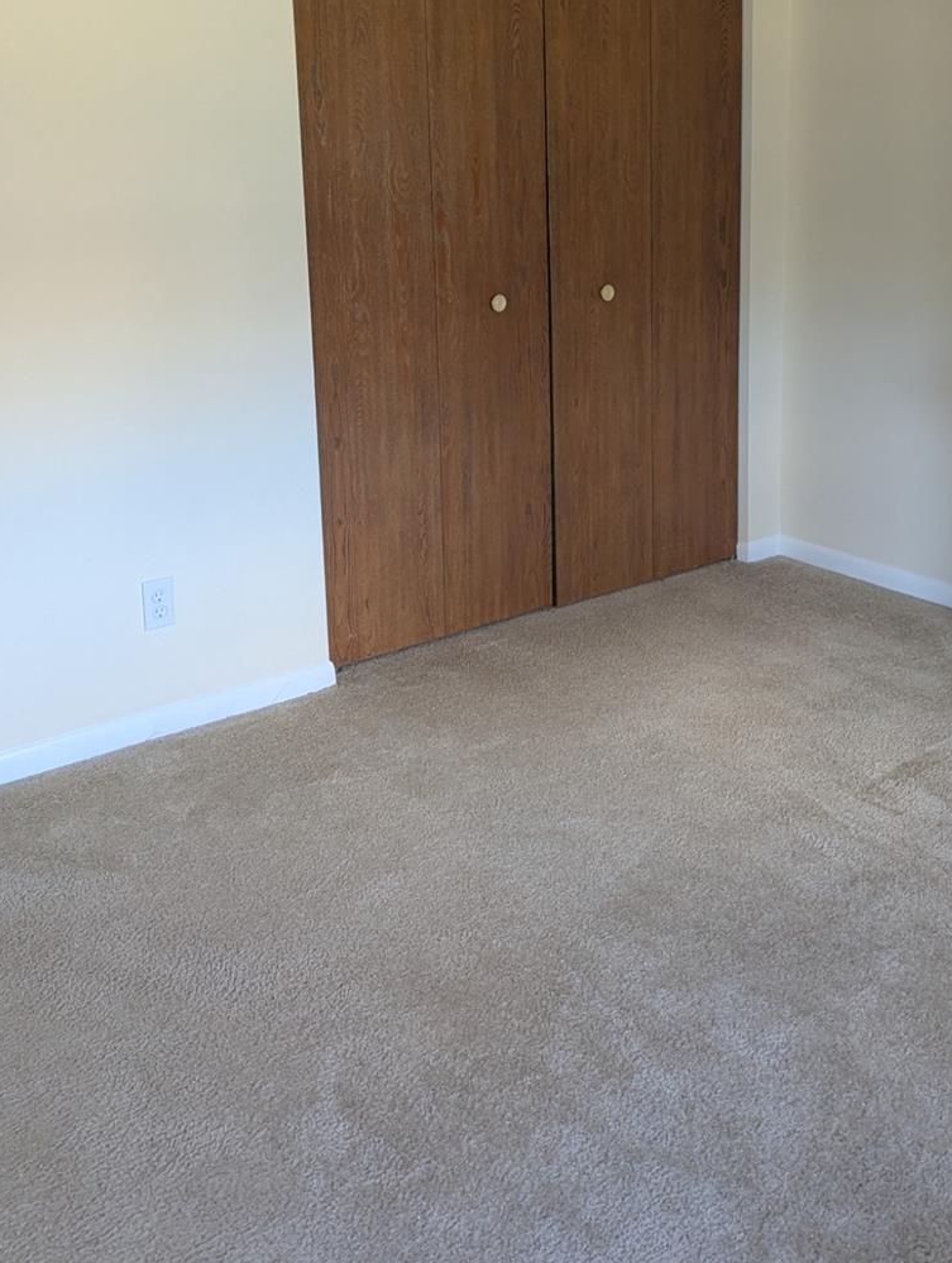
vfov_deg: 50.0
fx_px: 1316
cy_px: 380
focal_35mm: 36
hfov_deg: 39.5
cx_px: 586
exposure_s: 1/531
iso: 1641
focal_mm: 6.81
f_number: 1.85
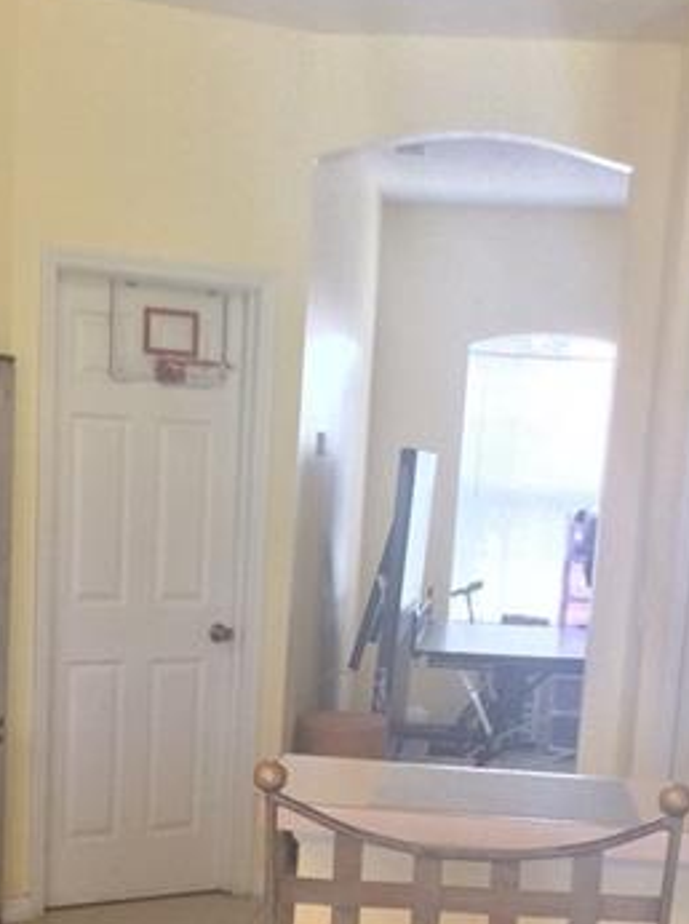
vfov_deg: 26.4
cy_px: 860
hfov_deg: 20.6
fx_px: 1891
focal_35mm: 71
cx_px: 250
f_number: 2.4
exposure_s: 1/24
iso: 64
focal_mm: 3.3
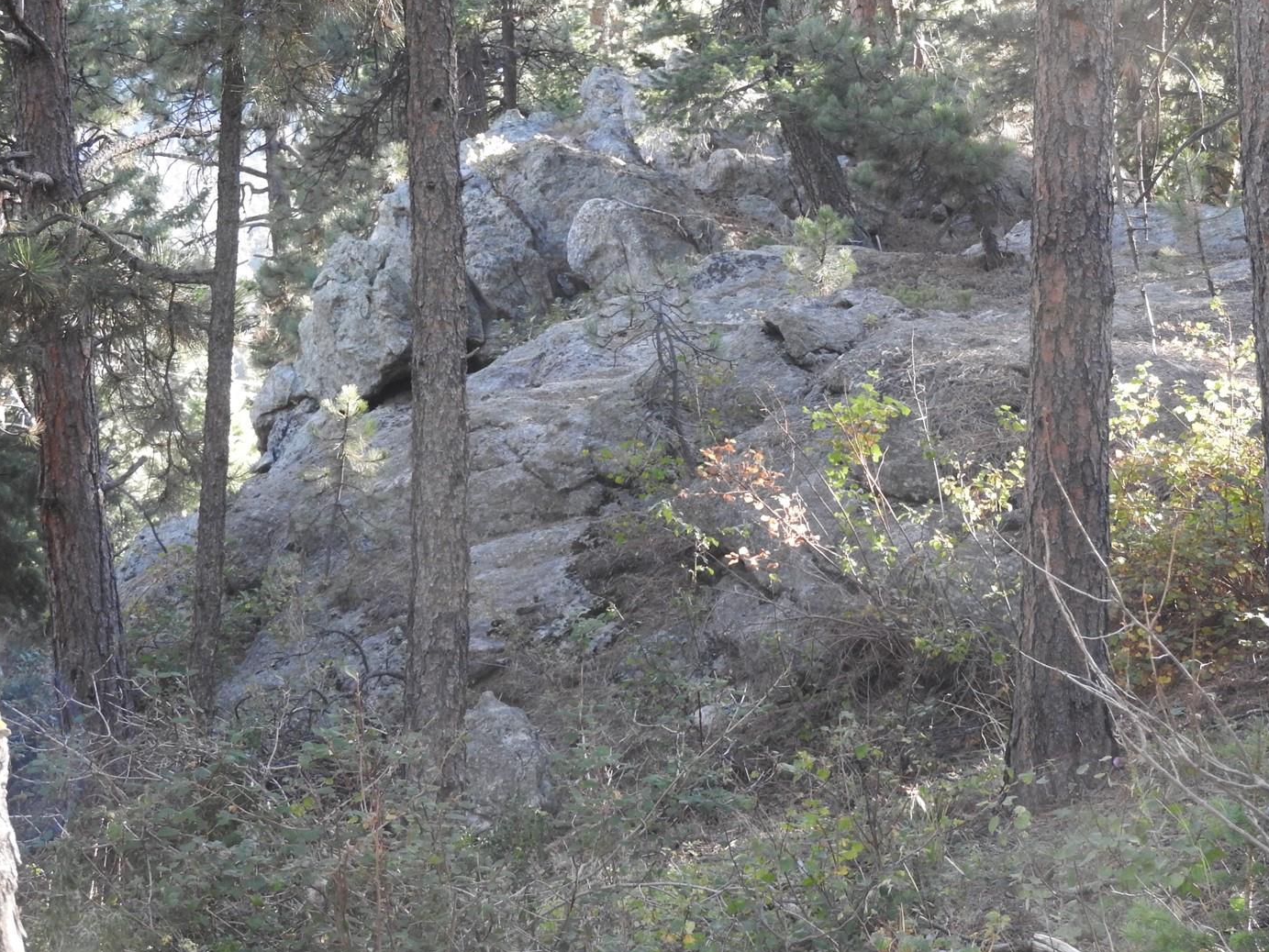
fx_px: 4877
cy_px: 428
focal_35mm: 133
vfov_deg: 11.2
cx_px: 716
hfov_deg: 14.8
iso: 360
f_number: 5
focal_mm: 20.6
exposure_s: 1/60
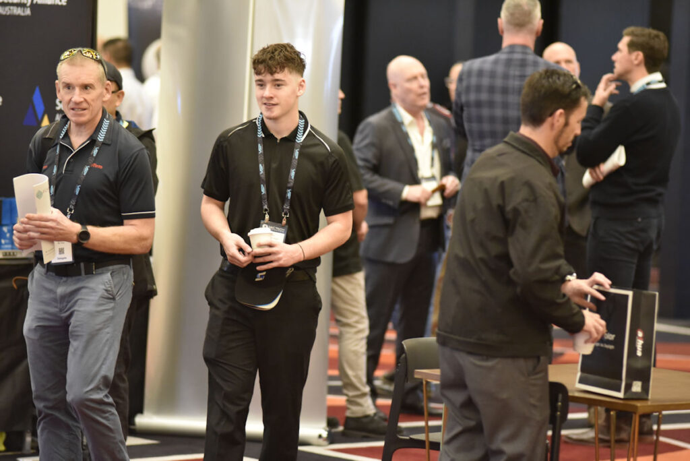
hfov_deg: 11.4
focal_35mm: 180
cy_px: 230
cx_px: 345
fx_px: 3452
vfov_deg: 7.6
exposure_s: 1/200
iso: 6400
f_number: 2.8
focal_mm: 180
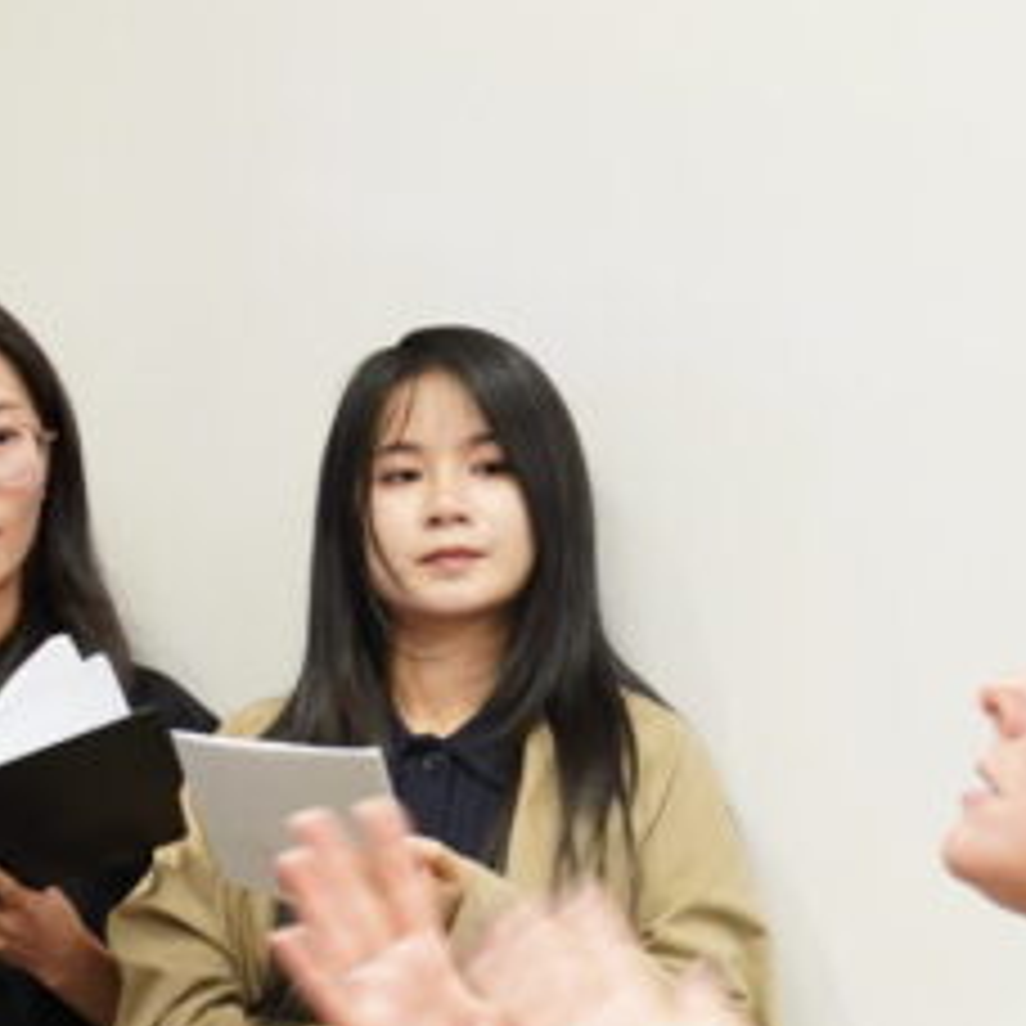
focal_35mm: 145
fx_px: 4862
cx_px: -585
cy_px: 758
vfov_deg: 12.0
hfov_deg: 11.5
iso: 1600
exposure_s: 1/40
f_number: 4
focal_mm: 38
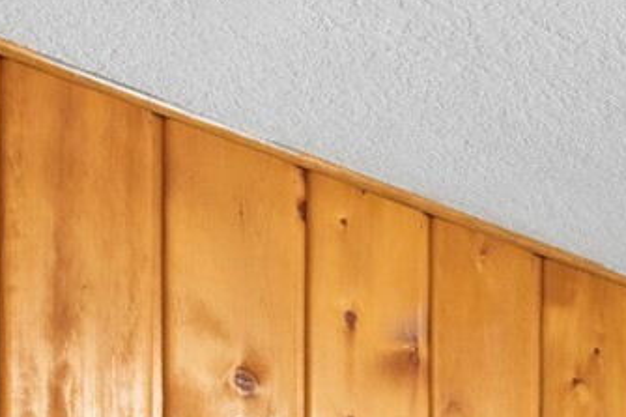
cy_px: 896
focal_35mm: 81
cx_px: 1411
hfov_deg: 15.9
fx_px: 1408
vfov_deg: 13.7
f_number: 6.3
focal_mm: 16
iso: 500
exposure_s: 1/4
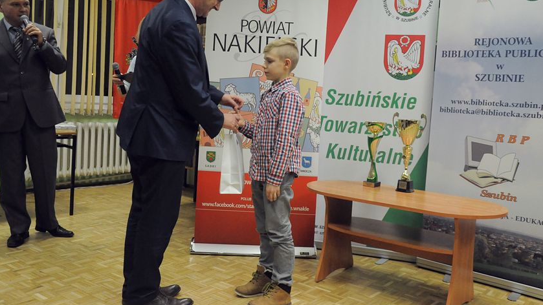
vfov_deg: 33.7
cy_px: 131
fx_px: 504
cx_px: 274
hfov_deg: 56.6
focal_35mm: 35
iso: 2500
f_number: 5.6
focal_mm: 22
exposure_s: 1/125
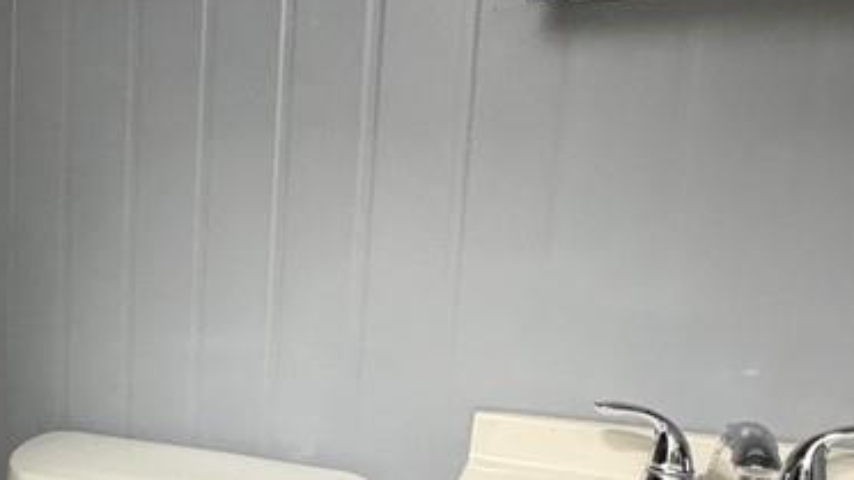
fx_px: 951
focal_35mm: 42
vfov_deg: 28.0
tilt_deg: -8.6
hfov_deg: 42.1
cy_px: 342
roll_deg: -0.8
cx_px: 7
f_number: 2.2
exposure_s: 1/40
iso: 1000
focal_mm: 2.22
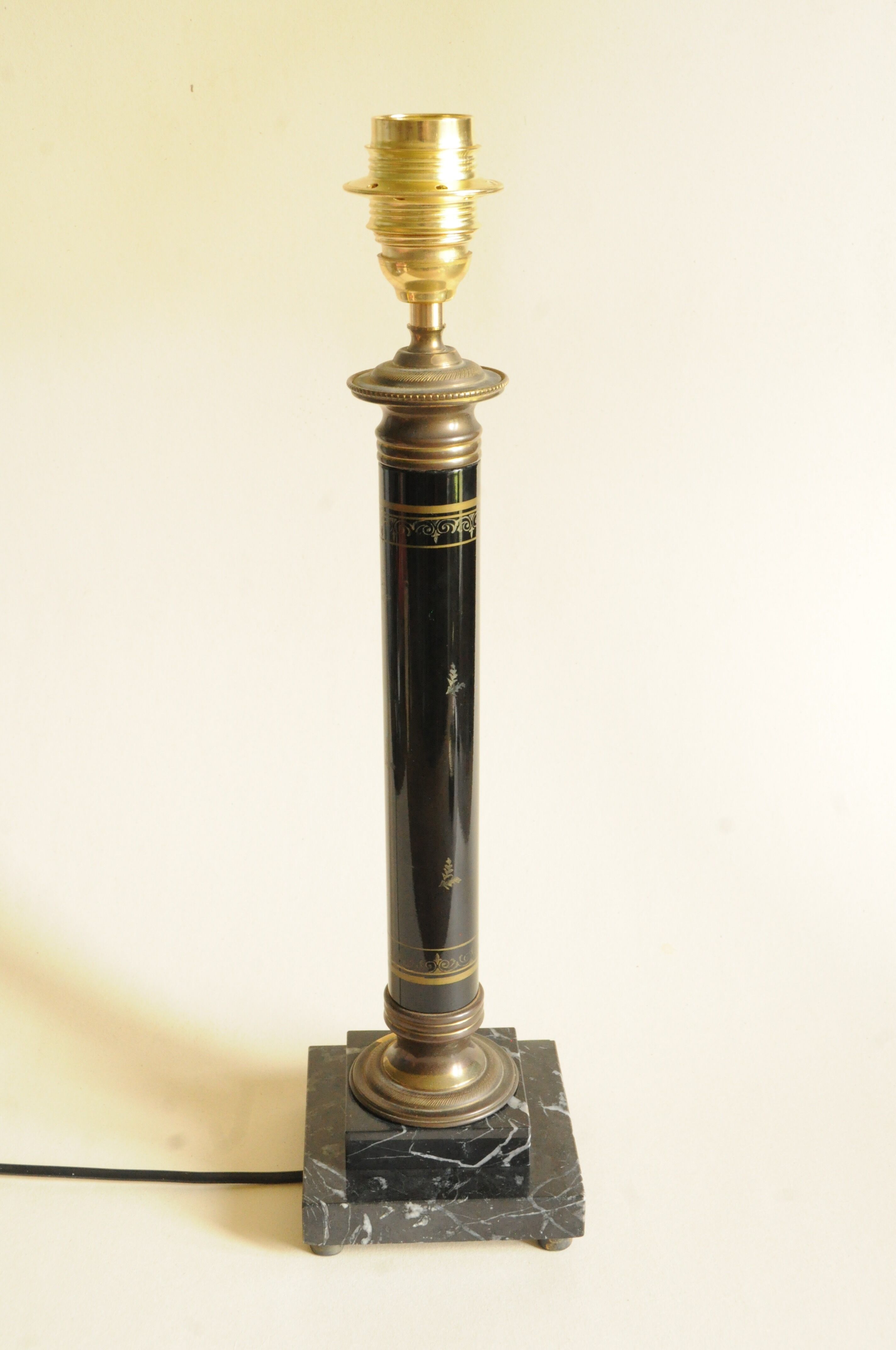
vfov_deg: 42.4
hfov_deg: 28.9
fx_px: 1740
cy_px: 675
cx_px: 448
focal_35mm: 46
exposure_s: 1/20
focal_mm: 31
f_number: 13
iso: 2000
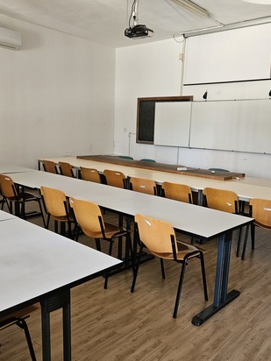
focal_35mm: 31
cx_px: 150
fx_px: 324
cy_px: 181
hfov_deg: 45.4
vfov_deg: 58.4
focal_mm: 5.4
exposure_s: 1/100
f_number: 1.8
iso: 400
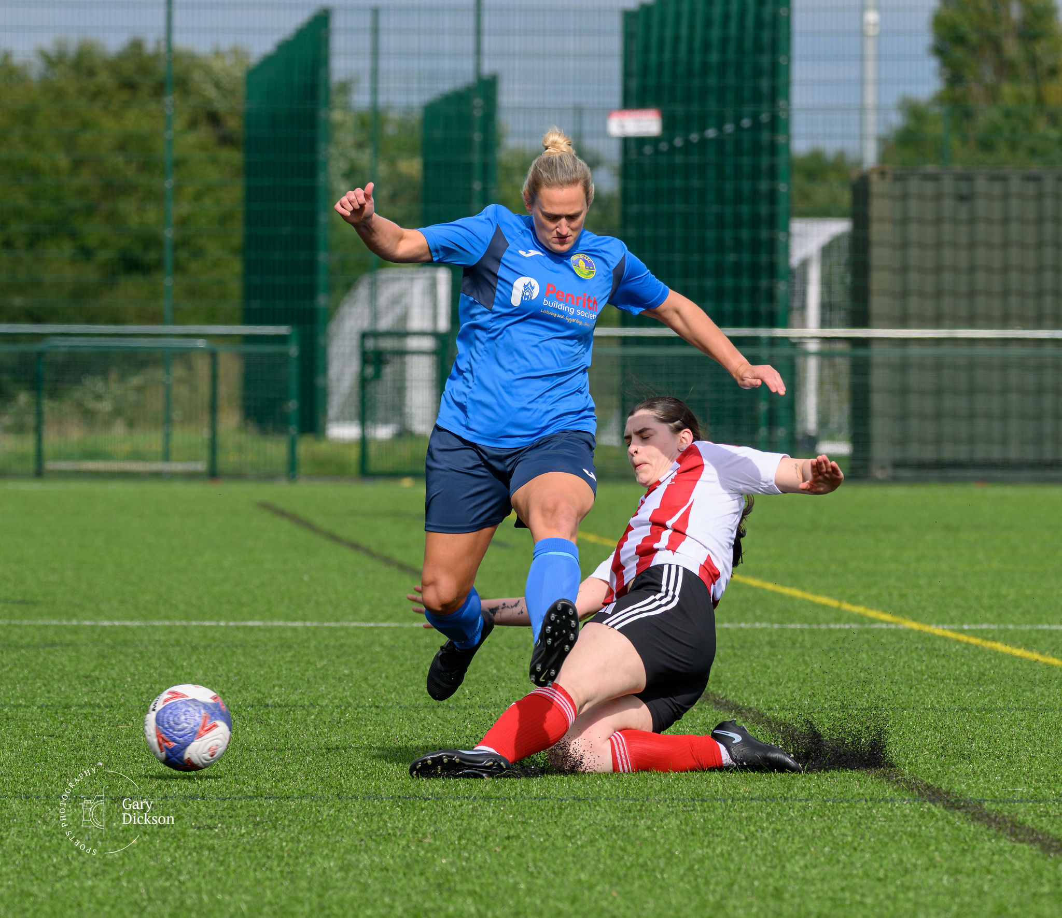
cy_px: 343
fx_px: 13081
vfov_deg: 4.0
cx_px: 802
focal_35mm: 403
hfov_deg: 4.6
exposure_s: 1/1600
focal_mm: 195
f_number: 5
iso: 280
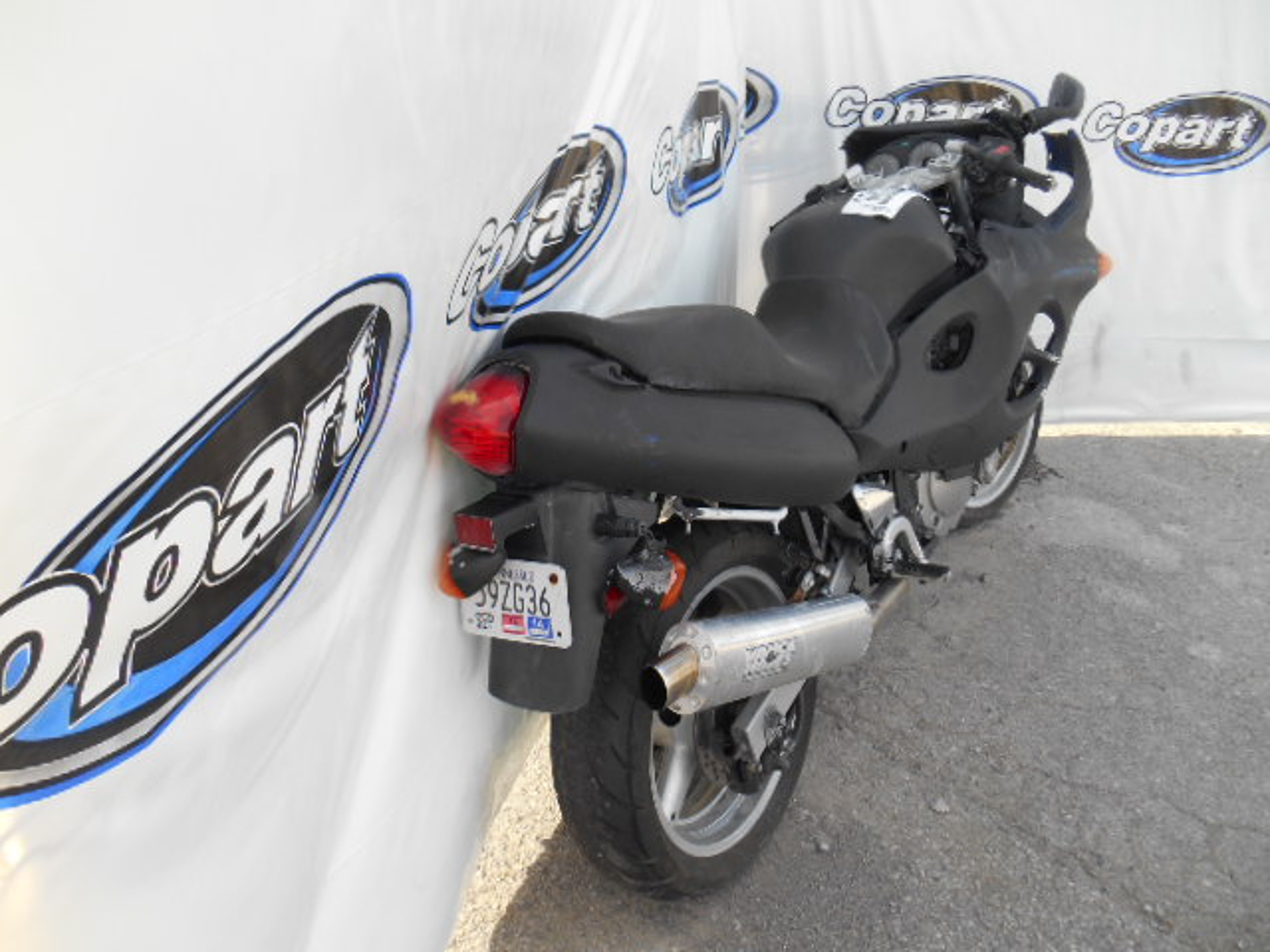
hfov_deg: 67.3
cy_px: 476
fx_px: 954
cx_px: 635
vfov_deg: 53.1
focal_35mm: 26
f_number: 3.4
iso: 80
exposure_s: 1/250
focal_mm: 4.7
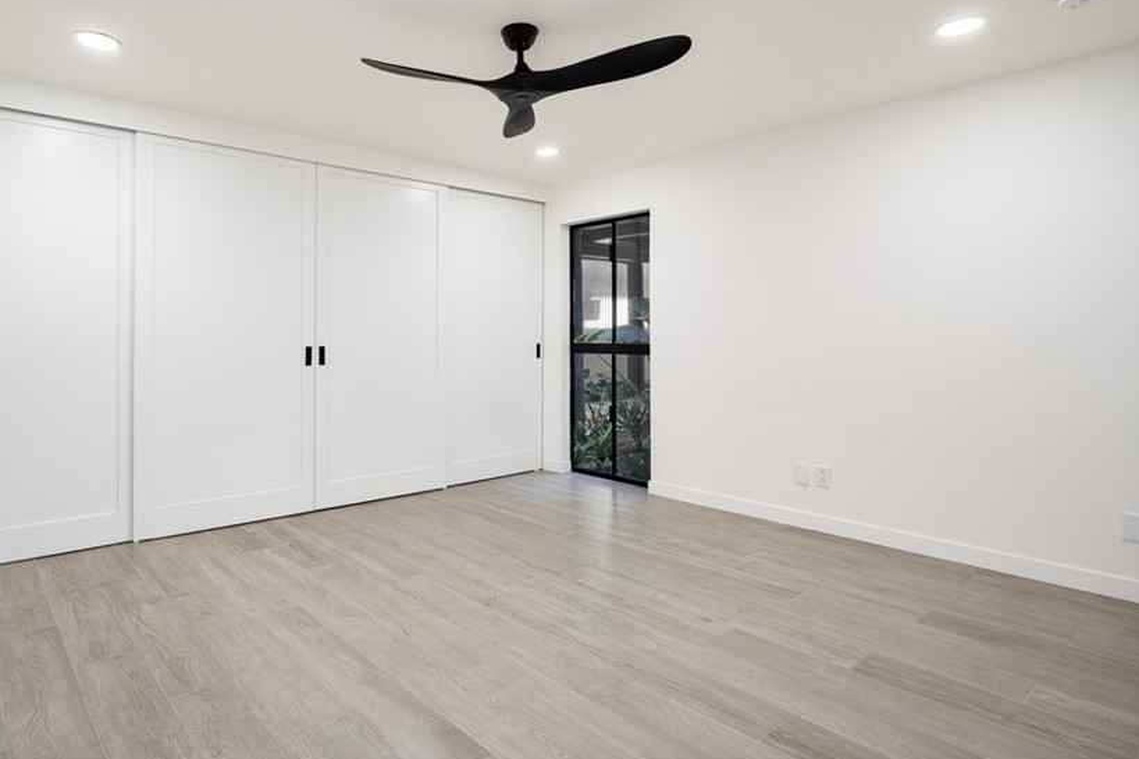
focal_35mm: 20
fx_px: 633
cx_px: 456
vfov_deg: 61.7
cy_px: 331
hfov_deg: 83.0
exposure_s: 1/15
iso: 400
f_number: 11
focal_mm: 16
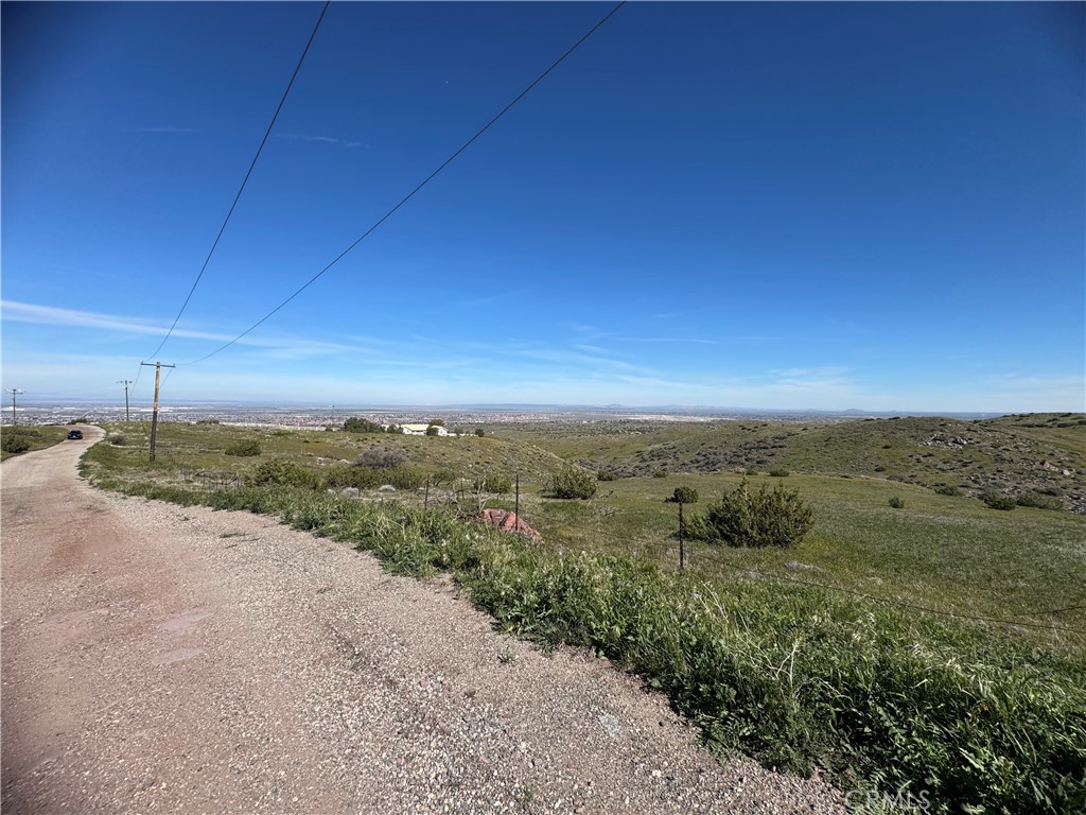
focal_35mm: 14
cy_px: 408
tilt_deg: -0.9
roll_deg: -0.4
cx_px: 543
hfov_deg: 102.1
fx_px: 439
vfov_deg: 85.7
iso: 50
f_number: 2.2
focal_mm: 2.22
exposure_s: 1/2674
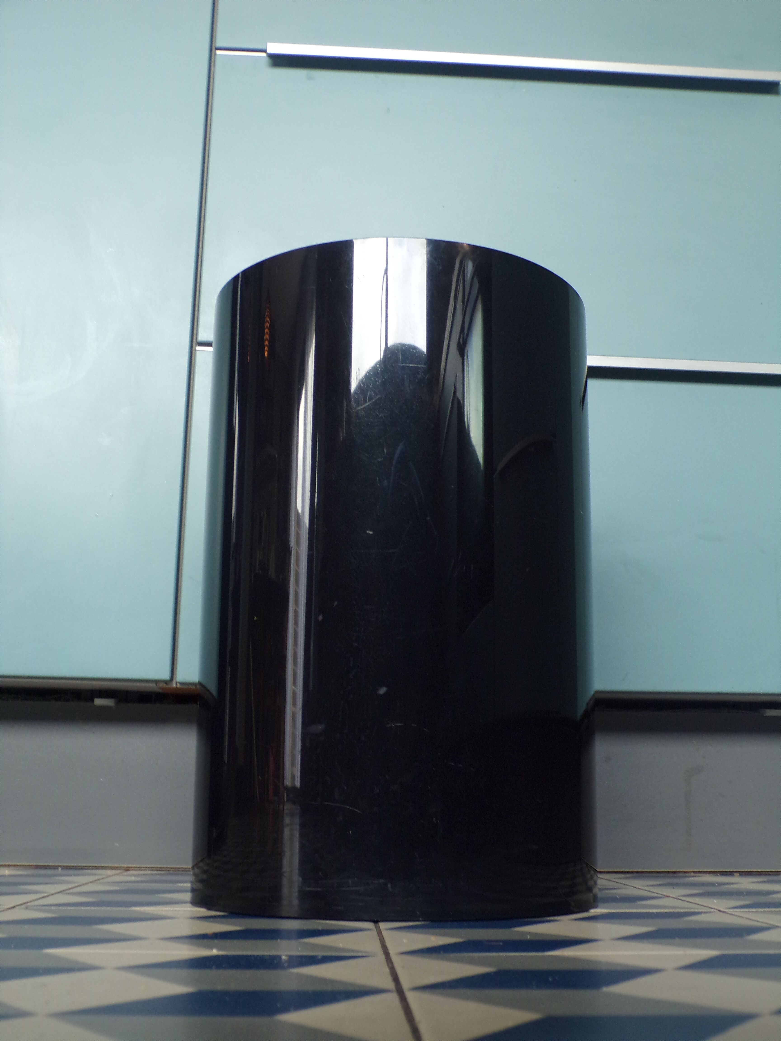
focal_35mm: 37
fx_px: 1113
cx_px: 390
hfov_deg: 38.7
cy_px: 520
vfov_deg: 50.1
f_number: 3.3
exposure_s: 1/30
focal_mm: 6.6
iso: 200
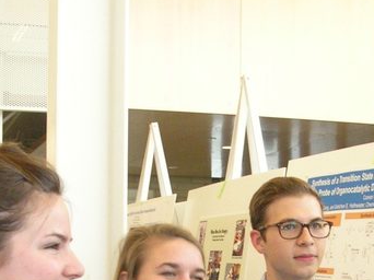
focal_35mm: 89
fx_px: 961
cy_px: 323
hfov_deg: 22.0
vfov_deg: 16.0
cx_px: 243
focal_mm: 5.8
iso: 128
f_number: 2.8
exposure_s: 1/31.3
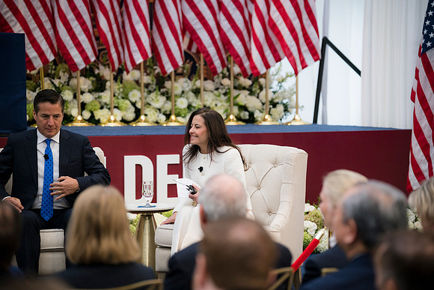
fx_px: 1326
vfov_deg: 12.5
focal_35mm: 110
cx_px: 217
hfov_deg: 18.6
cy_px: 145
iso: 450
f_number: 2.8
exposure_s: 1/200
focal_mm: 110
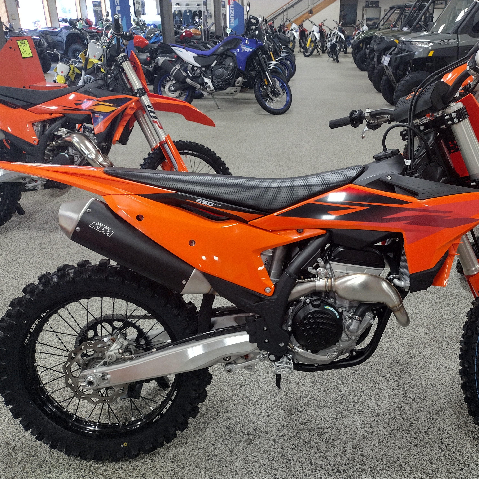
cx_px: 299
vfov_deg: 51.1
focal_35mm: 32
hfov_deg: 50.6
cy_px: 240
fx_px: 501
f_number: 1.7
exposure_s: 1/40
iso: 192
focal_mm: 4.71
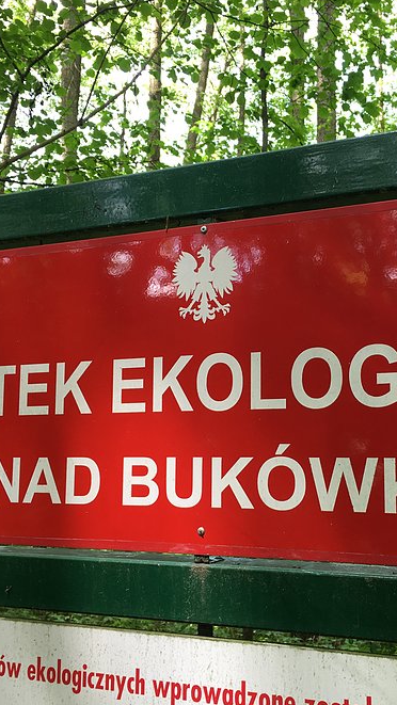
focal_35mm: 43
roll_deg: -1.0
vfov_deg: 47.4
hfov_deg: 27.4
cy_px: 348
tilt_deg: +6.8
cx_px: 297
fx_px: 804
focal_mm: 4.15
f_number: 2.2
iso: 25
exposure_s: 1/50
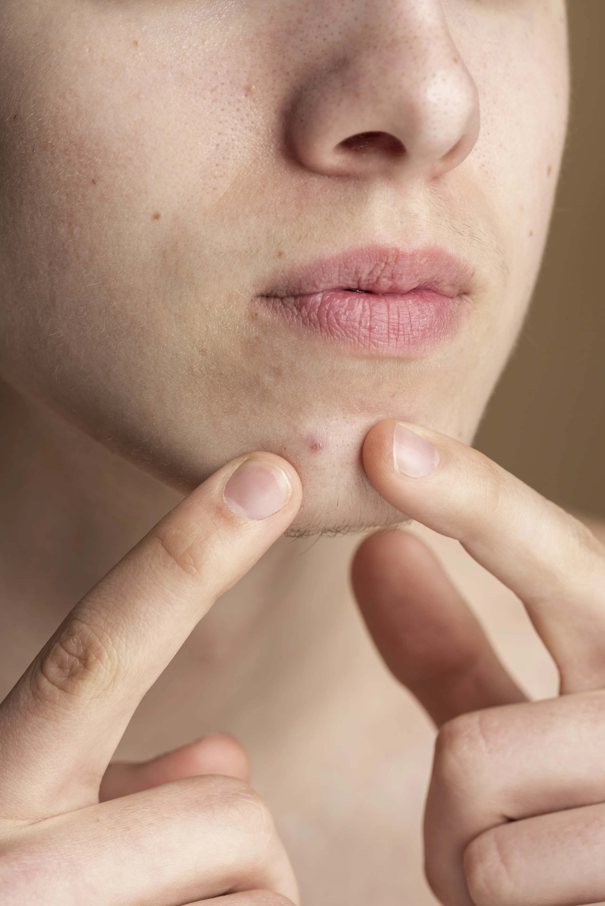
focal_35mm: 105
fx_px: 2644
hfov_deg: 13.1
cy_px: 453
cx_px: 302
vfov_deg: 19.4
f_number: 8
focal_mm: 105
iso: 200
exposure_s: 1/200
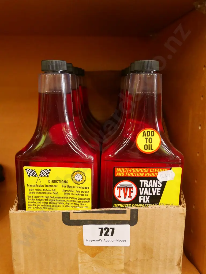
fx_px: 270
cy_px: 137
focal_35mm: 34
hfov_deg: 41.8
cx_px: 103
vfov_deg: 53.9
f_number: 4
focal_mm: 17
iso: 3200
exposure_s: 1/60
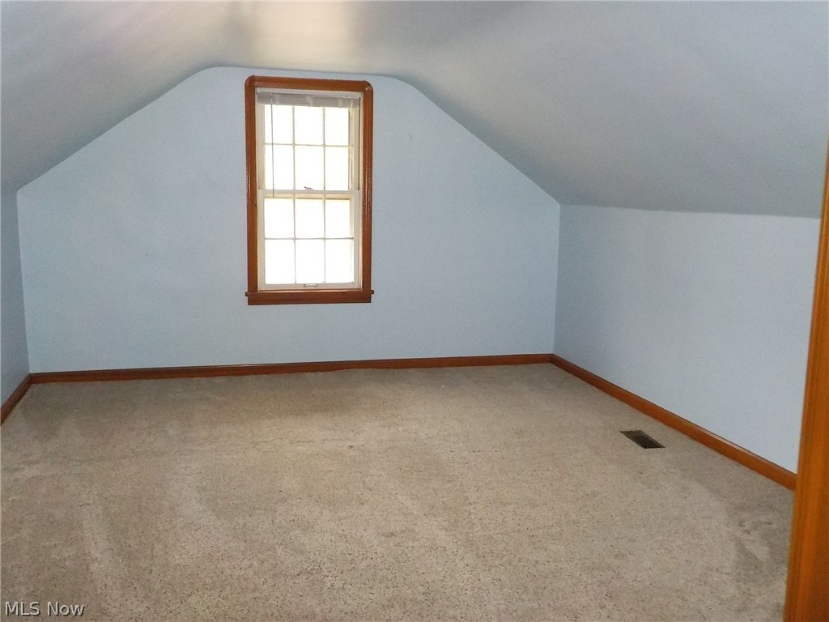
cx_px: 414
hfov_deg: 60.0
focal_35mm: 30
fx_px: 718
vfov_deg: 46.8
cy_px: 311
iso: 640
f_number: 3.3
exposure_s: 1/15
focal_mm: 4.1
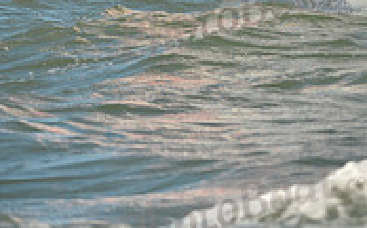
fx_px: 6742
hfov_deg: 3.1
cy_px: -115
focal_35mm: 675
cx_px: 487
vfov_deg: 1.9
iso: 200
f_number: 6.3
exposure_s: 1/1000
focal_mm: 220
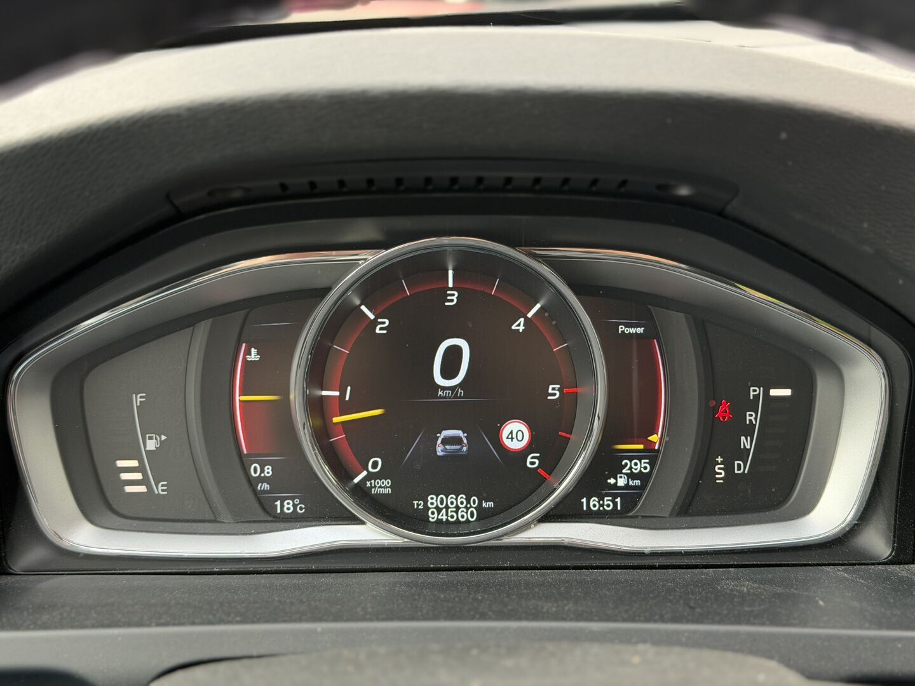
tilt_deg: -20.6
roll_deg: -2.1
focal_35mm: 48
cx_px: 458
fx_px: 1269
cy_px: 343
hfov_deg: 39.7
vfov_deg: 30.3
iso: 160
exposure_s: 1/151
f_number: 1.78
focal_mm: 6.76
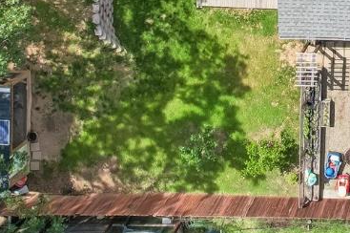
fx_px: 874
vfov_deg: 13.7
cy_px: -170
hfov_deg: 20.7
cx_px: 447
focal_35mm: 90
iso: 100
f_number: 2.8
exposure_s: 1/1500
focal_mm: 8.4
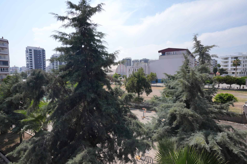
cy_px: 82
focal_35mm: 17
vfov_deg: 70.4
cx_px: 124
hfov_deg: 93.3
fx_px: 117
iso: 100
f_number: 8
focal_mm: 17
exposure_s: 1/250
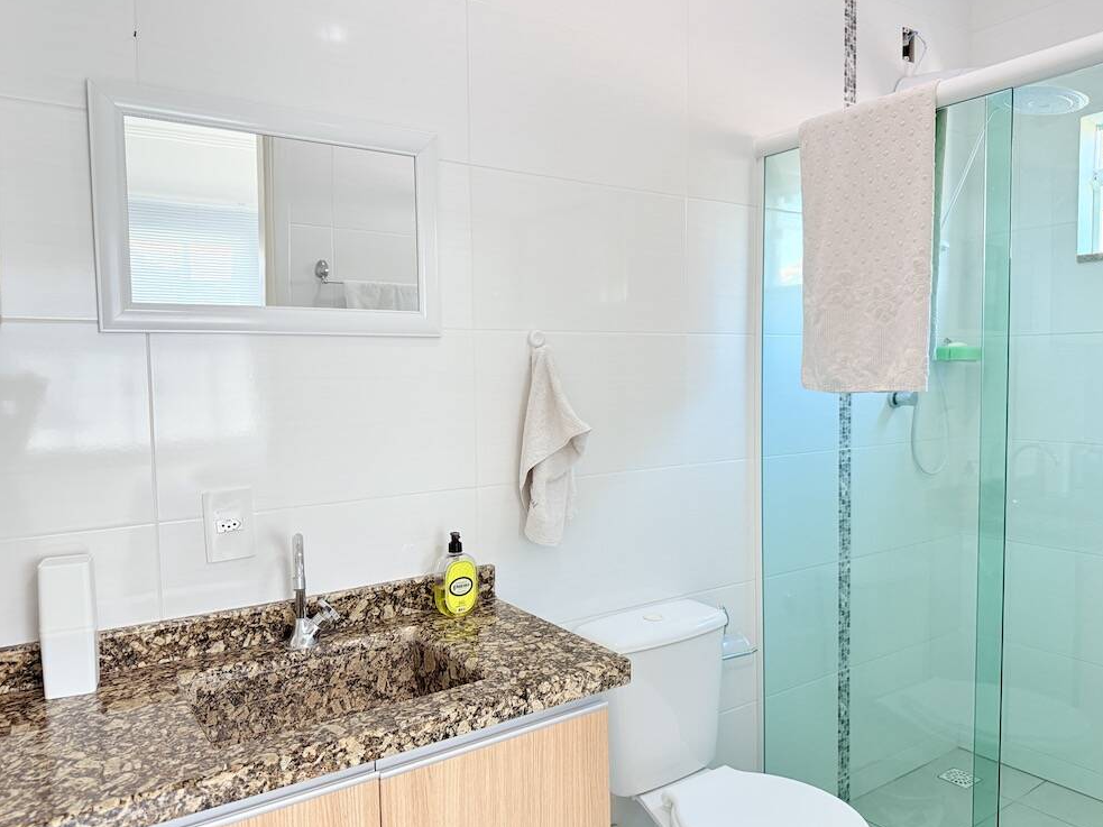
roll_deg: +0.3
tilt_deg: -2.3
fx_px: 796
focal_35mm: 25
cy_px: 419
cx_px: 572
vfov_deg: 54.9
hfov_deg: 69.4
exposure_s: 1/120
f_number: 1.78
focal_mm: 6.76
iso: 320
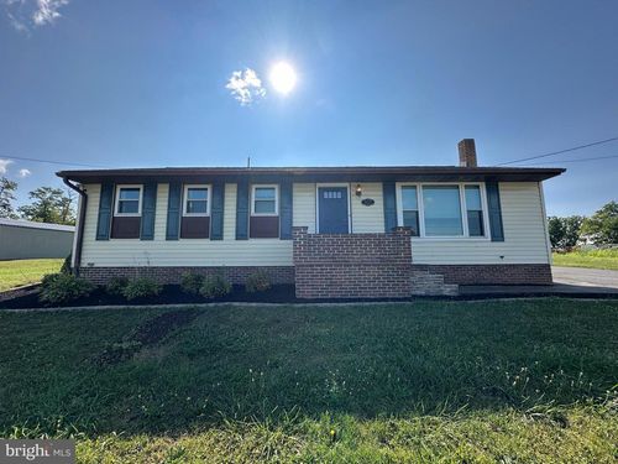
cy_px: 232
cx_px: 309
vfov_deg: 85.7
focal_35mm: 14
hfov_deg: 102.1
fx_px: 250
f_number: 2.2
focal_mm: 2.22
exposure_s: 1/1453
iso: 50
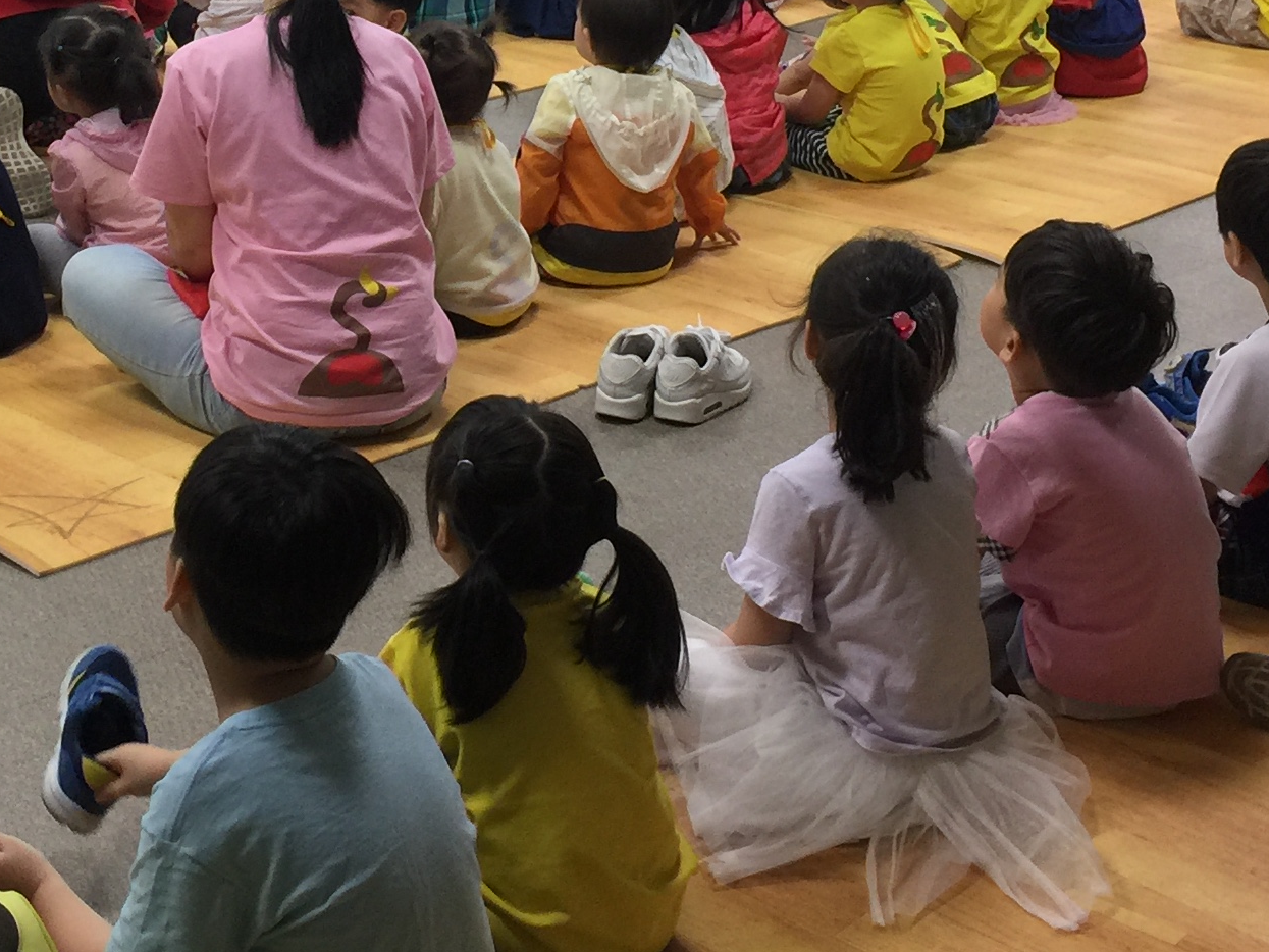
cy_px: 4
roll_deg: +0.7
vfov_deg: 18.9
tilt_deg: -11.5
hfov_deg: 25.2
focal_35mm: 76
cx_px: 233
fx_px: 2786
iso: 40
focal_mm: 4.15
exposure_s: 1/30
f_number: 2.2
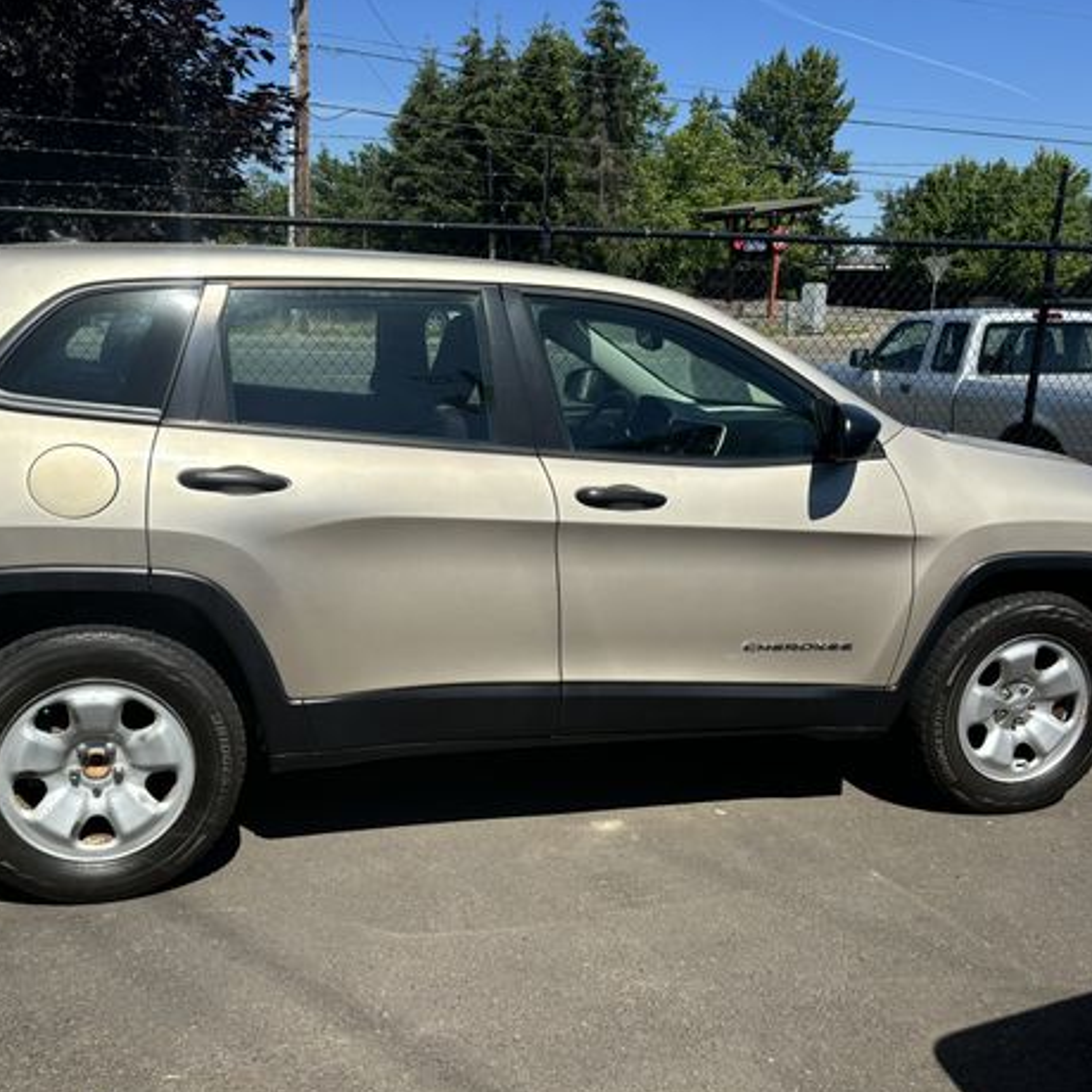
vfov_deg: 51.1
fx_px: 1142
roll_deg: -1.4
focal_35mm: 32
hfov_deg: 50.9
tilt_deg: -13.8
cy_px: 553
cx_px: 456
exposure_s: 1/4082
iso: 50
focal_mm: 5.96
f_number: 1.6
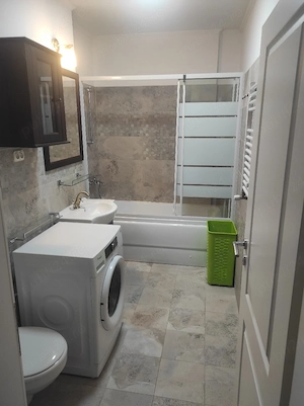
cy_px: 203
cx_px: 152
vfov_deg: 69.4
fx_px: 293
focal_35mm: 25
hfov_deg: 54.8
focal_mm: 5.43
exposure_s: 1/50
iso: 263
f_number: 1.89
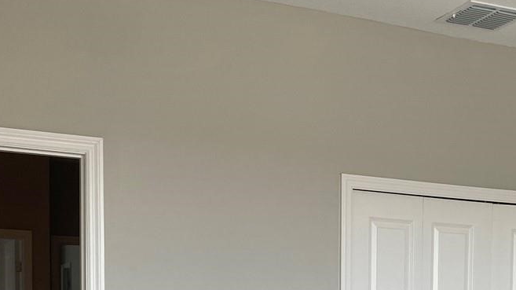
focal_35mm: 69
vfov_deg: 16.3
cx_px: 444
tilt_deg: -4.6
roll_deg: -1.4
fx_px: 944
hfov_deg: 29.6
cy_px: 398
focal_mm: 4.25
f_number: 1.8
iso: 64
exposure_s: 1/122
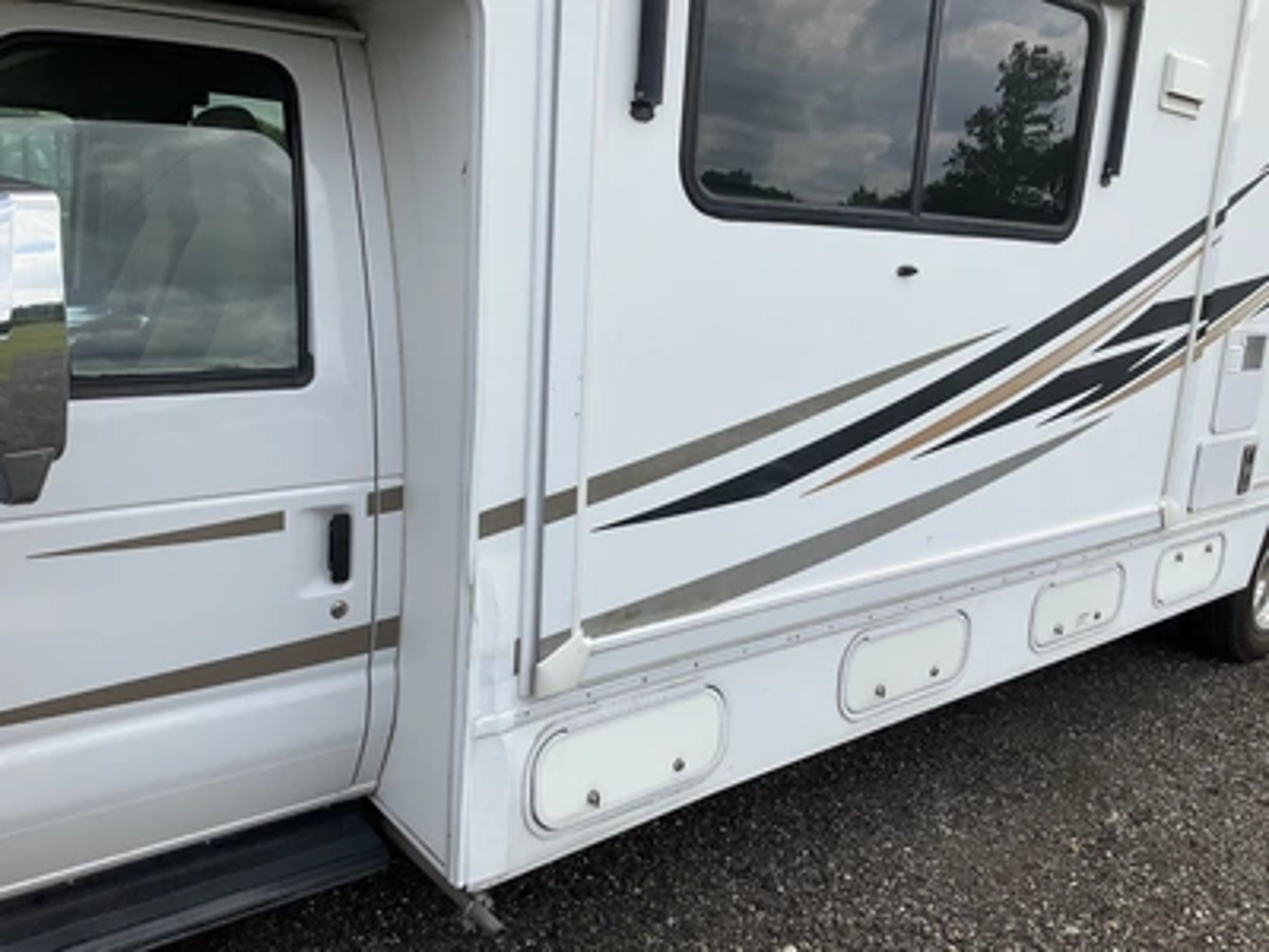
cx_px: 634
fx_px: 1063
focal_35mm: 29
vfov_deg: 48.2
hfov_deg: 61.7
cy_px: 476
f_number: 1.8
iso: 25
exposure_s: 1/1250
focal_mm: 3
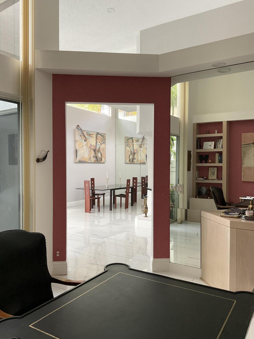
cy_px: 170
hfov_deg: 48.2
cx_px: 127
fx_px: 284
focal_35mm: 29
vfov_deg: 61.7
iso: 64
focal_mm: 3
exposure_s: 1/60
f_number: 1.8
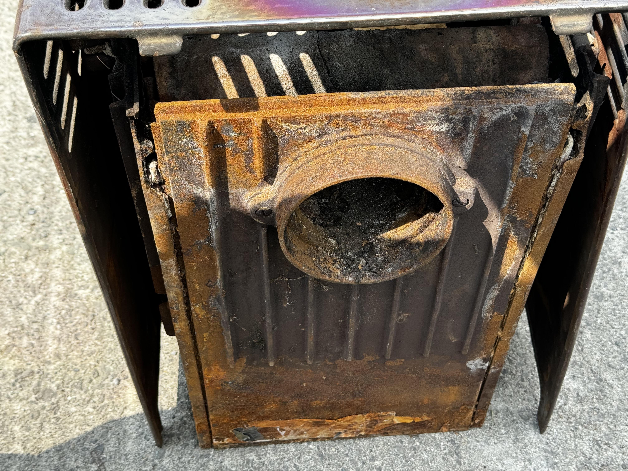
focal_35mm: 48
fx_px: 871
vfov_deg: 30.3
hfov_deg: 39.7
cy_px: 236
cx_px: 314
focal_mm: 6.76
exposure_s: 1/888
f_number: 1.78
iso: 64
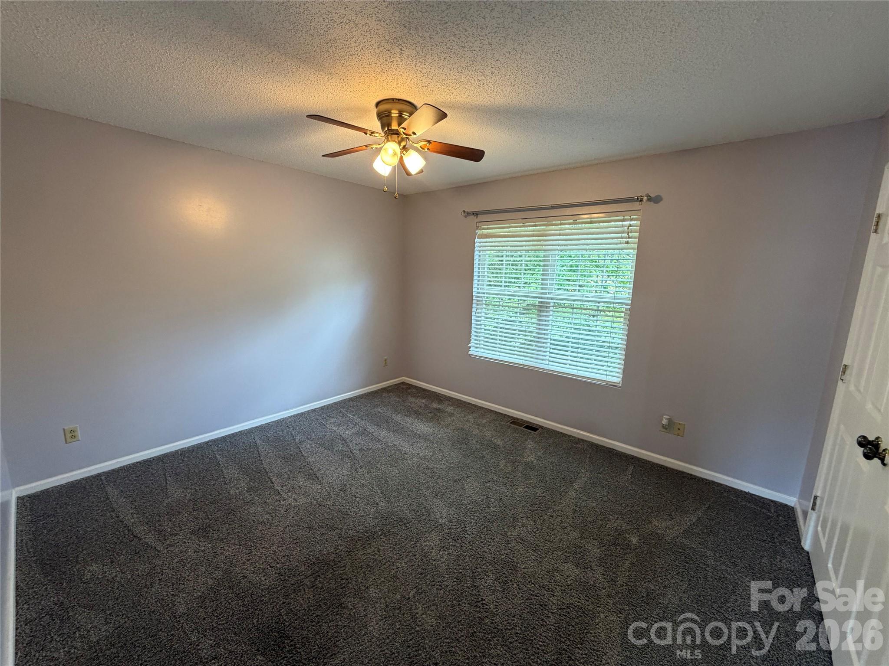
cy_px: 333
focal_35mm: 14
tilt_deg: -9.5
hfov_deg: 102.1
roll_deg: -0.8
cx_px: 444
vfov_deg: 85.7
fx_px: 360
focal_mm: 2.22
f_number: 2.2
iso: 250
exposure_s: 1/60
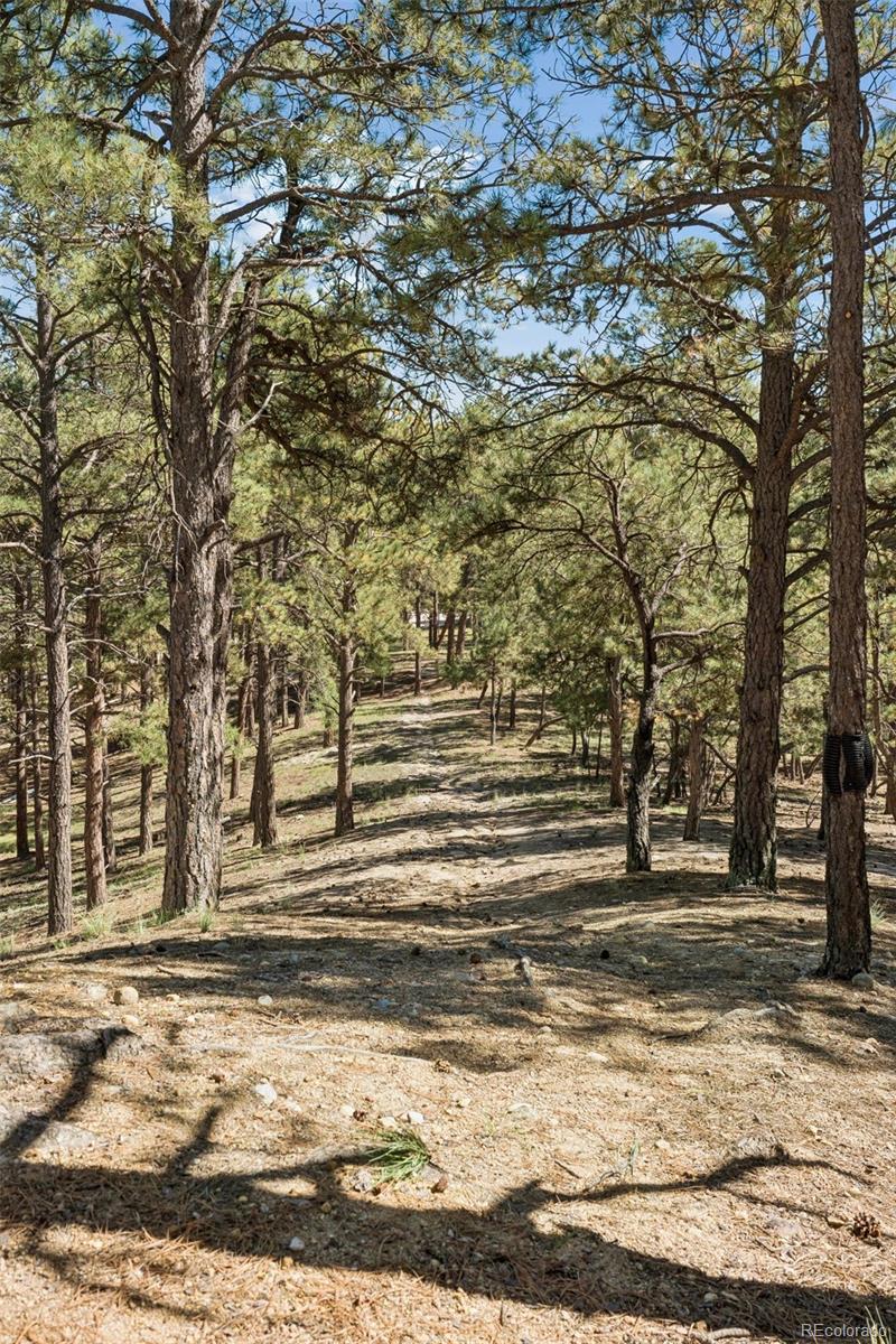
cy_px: 672
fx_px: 1195
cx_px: 448
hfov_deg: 41.1
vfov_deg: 58.7
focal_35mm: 32
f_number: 9
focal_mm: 32
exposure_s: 1/400
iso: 400
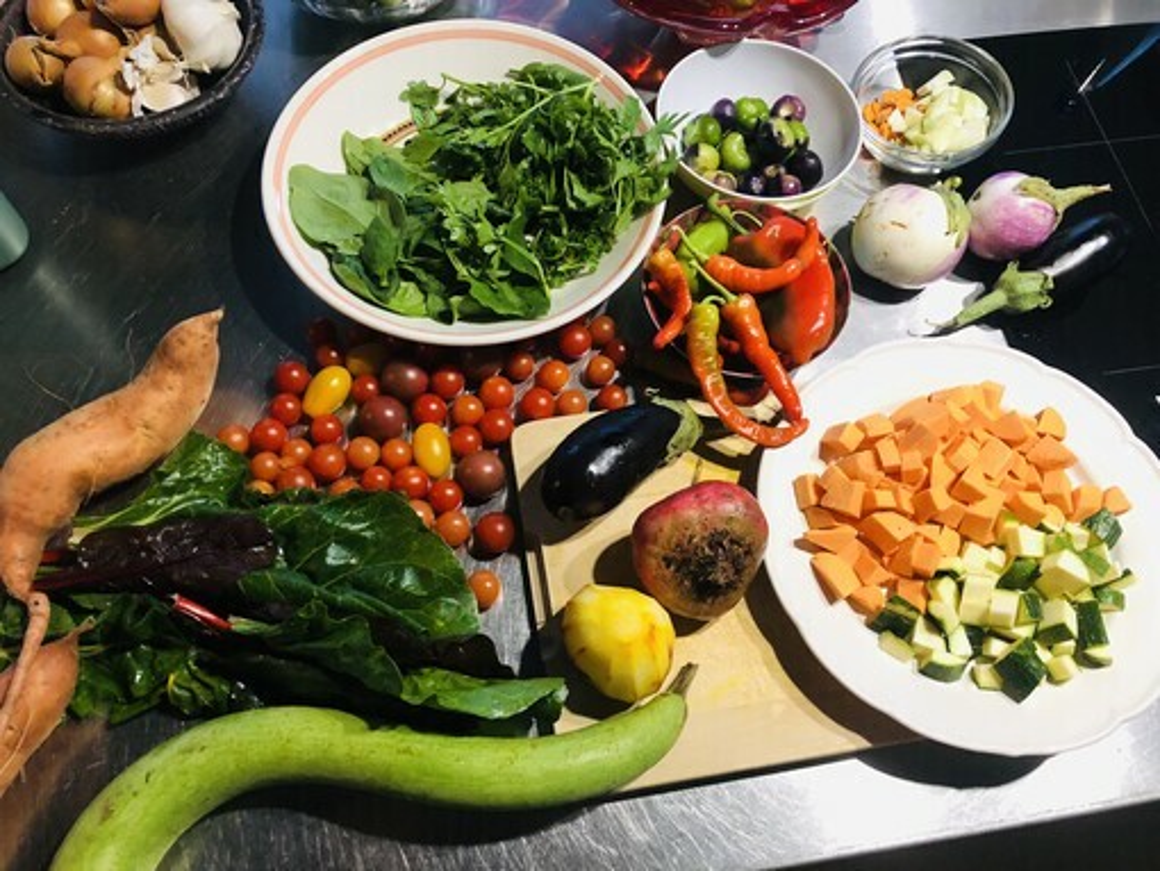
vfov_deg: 49.8
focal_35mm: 28
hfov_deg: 63.4
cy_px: 436
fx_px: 939
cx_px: 580
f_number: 1.8
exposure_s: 1/12
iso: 100
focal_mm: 4
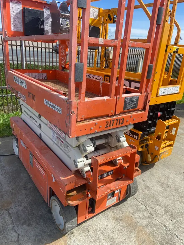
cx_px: 92
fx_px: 184
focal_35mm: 26
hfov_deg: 53.1
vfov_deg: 67.3
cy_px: 122
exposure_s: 1/2183
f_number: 1.8
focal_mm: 4.25
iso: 32
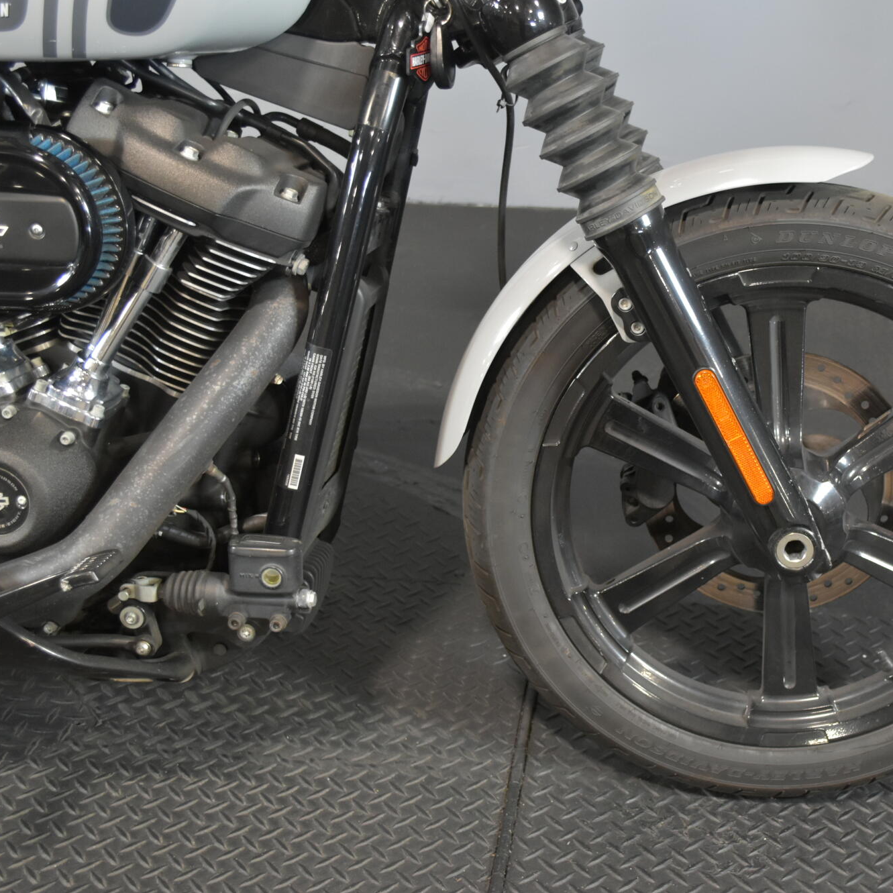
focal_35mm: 46
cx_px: 662
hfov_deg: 36.0
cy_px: 446
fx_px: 1343
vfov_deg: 36.8
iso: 1600
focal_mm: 24
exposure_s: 1/25
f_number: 4
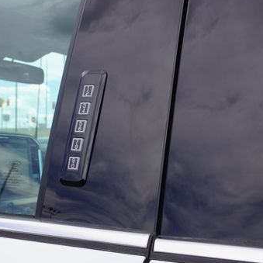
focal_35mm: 53
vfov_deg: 32.2
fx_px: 456
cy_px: 132
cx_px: 79
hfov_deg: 31.8
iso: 100
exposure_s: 1/100
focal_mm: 22
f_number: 8
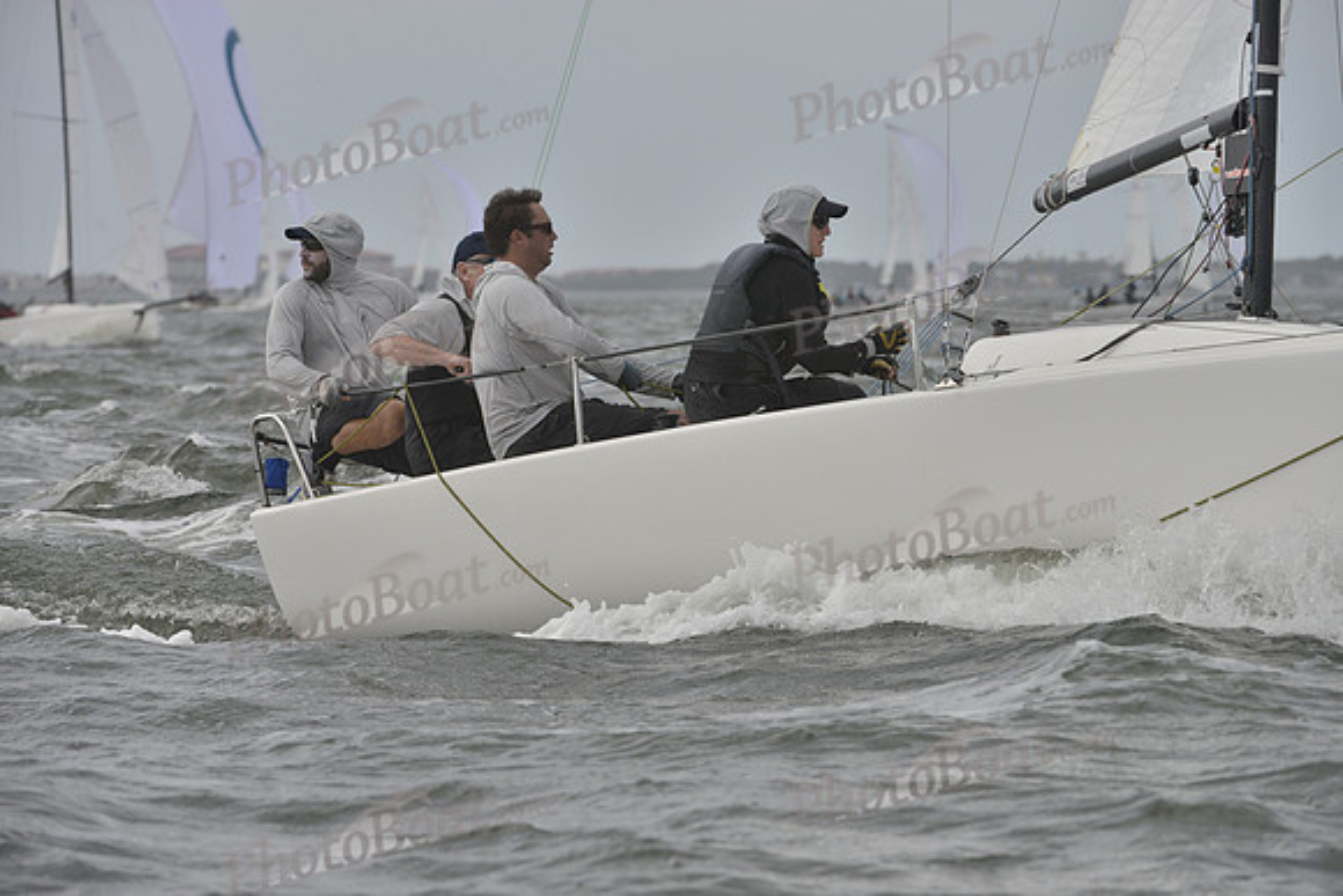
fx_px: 8955
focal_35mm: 240
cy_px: 448
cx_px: 672
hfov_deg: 8.6
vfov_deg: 5.7
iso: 400
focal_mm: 240
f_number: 9
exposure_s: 1/1250
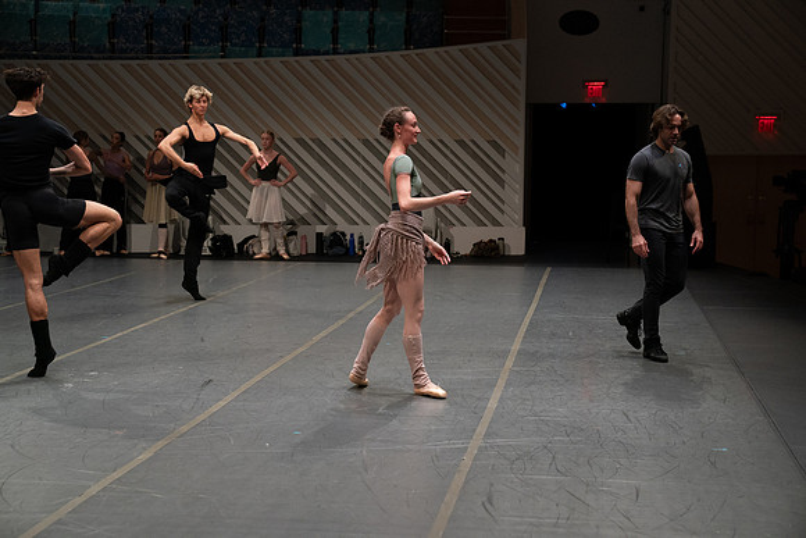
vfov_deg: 19.5
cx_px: 403
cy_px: 269
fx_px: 1568
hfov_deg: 28.8
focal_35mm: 70
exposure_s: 1/400
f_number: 4
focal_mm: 70
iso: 3200
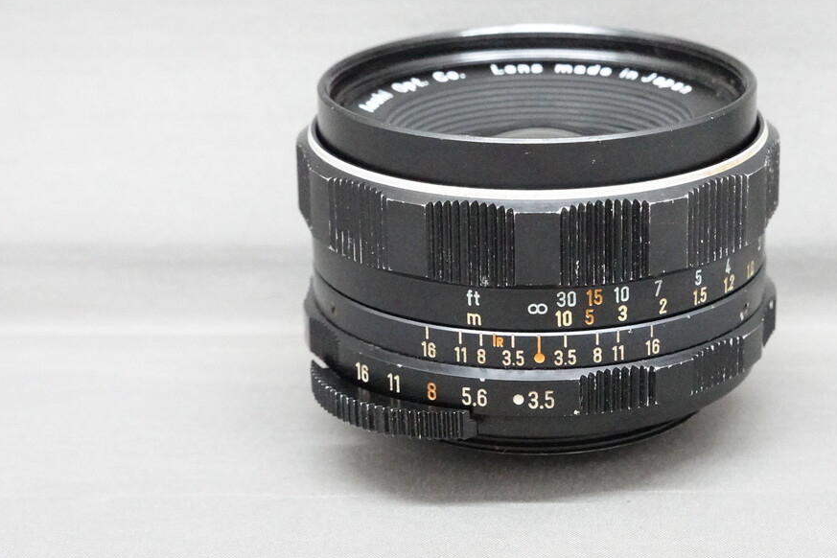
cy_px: 231
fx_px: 2302
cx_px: 551
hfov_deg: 20.5
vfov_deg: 13.8
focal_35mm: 99
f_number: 5.6
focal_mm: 26.37
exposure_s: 1/80
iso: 6400
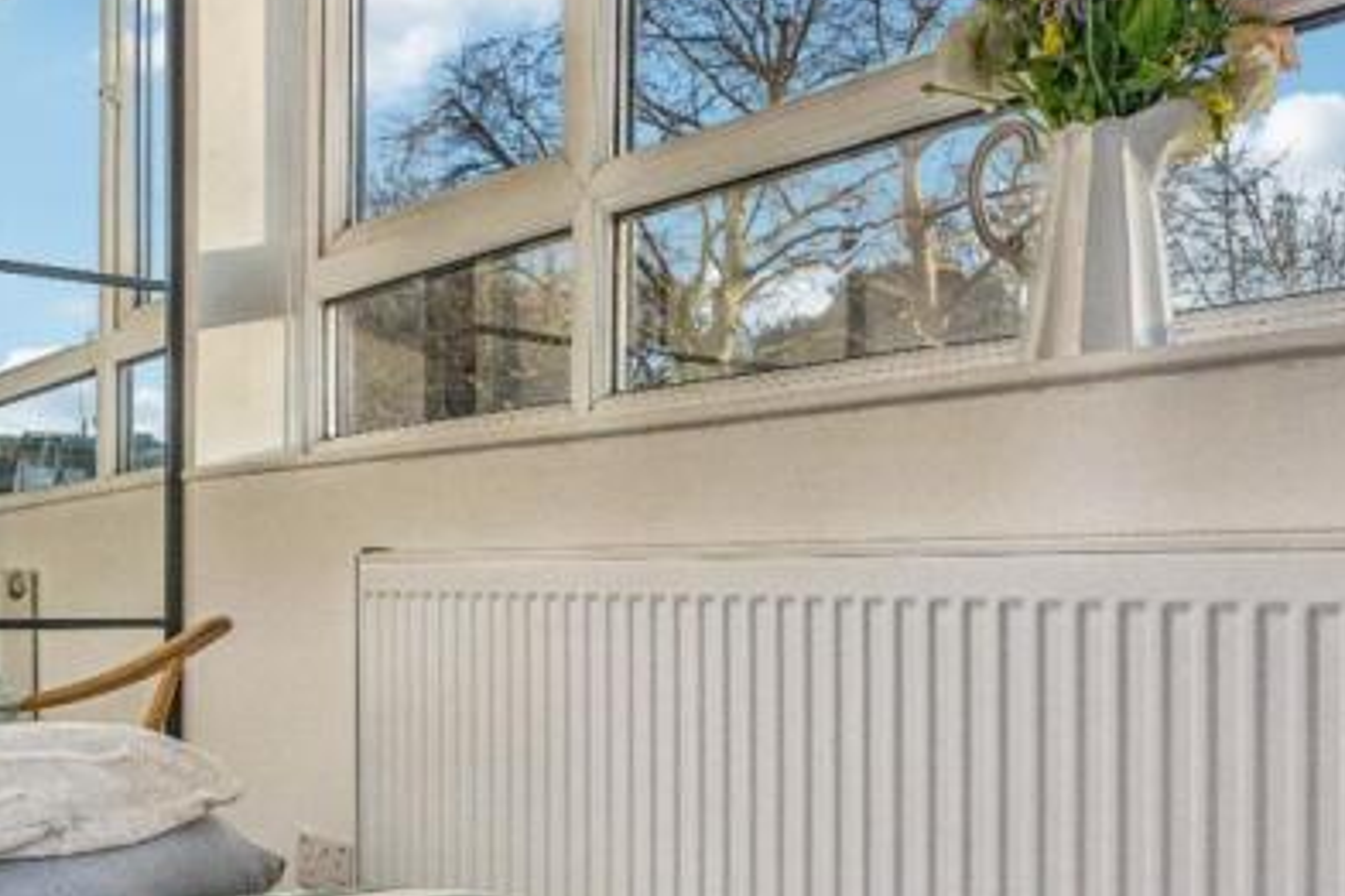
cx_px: 453
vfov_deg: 33.2
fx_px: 1494
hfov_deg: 47.7
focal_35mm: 40
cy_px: 583
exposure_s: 1/640
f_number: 8
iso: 400
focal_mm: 24
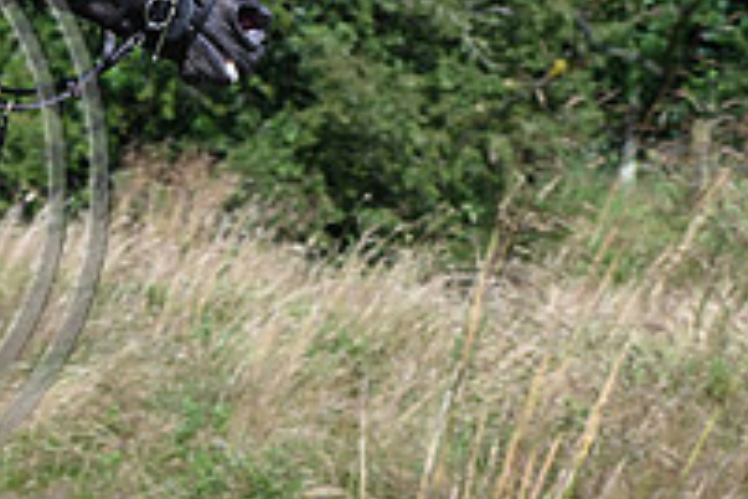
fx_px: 4197
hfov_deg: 9.9
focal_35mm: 202
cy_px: 125
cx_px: -316
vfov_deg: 6.8
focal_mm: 70
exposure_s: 1/1250
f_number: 4.5
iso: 220
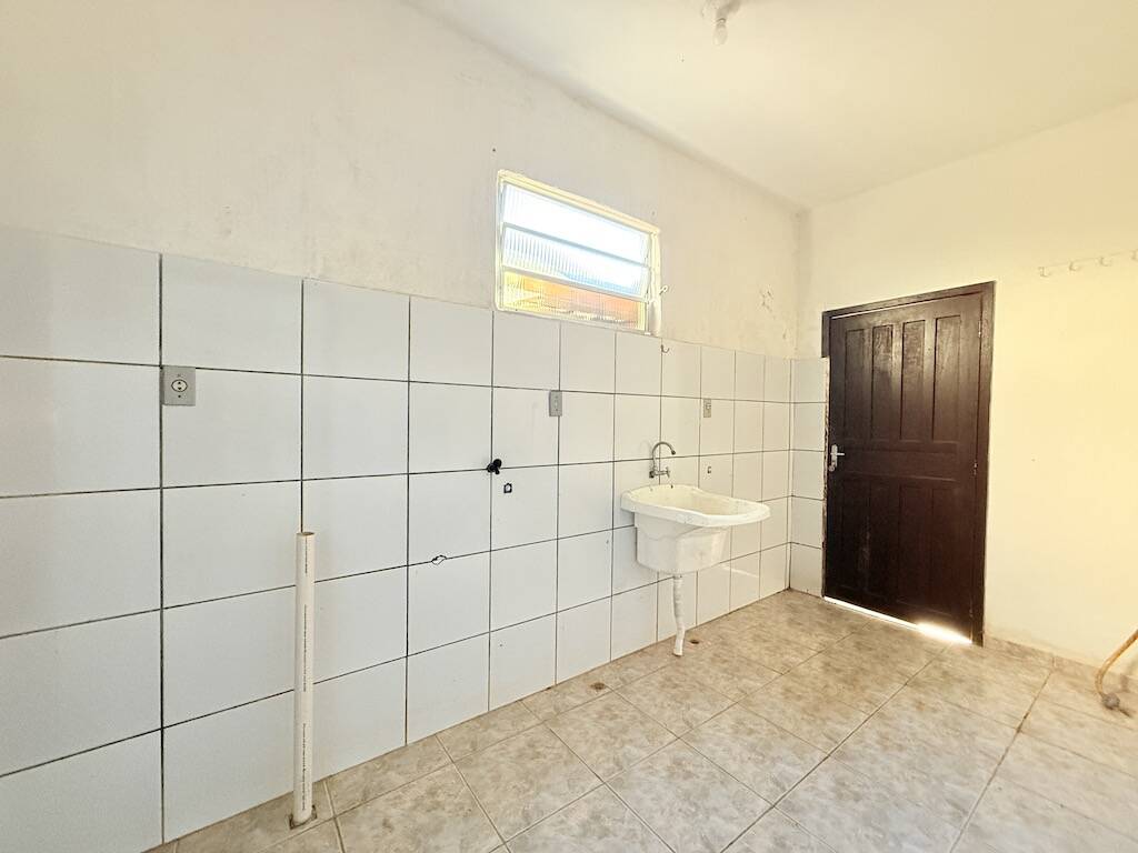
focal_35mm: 14
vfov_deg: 85.7
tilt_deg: -0.5
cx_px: 569
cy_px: 426
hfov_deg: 102.1
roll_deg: -1.4
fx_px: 460
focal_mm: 2.22
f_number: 2.2
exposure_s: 1/60
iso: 500
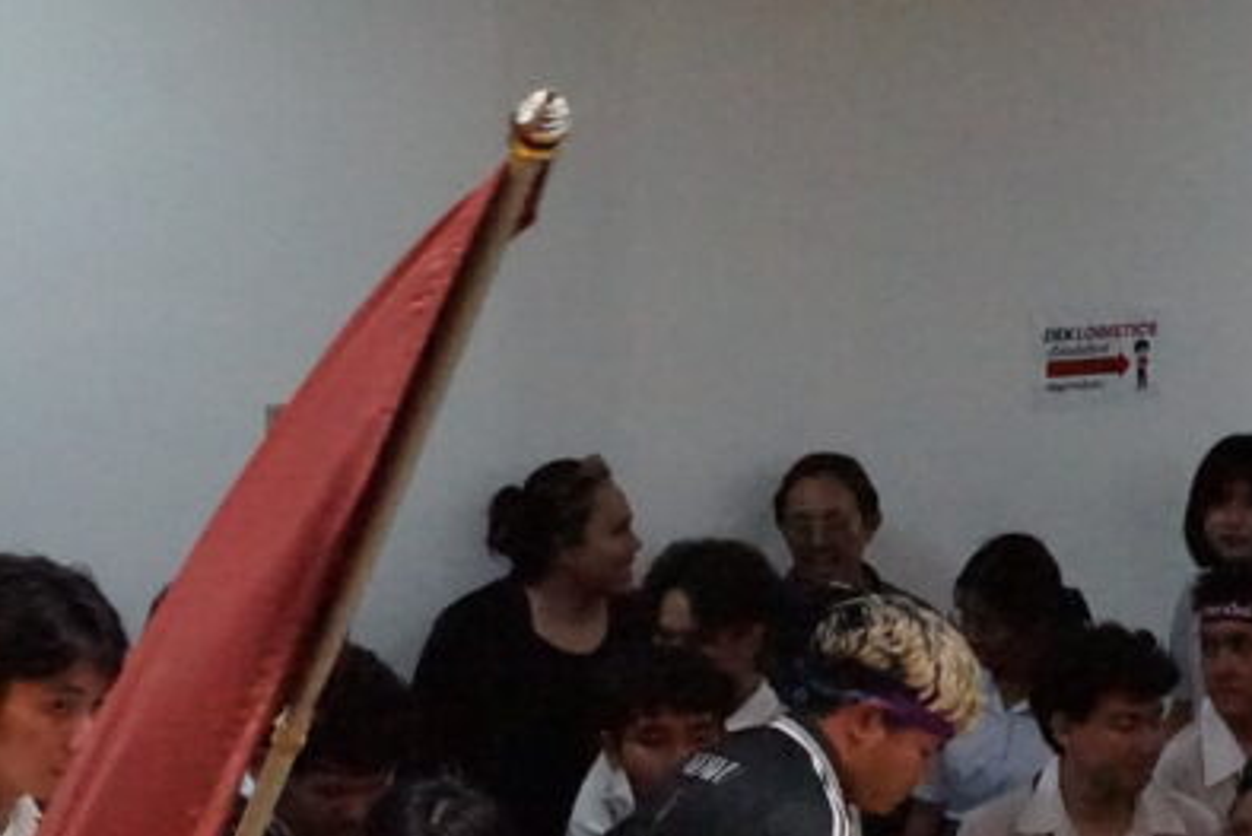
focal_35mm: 130
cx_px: 1058
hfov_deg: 15.6
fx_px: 4523
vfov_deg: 10.5
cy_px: 853
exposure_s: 1/200
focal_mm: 50
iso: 25600
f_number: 5.6
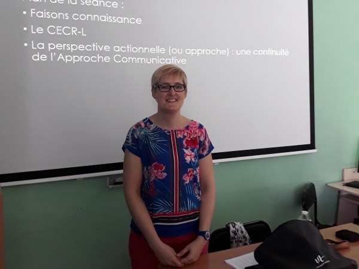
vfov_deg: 51.3
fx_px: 280
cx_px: 180
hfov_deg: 65.4
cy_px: 134
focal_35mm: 27
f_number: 1.7
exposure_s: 1/33
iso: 200
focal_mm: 3.71
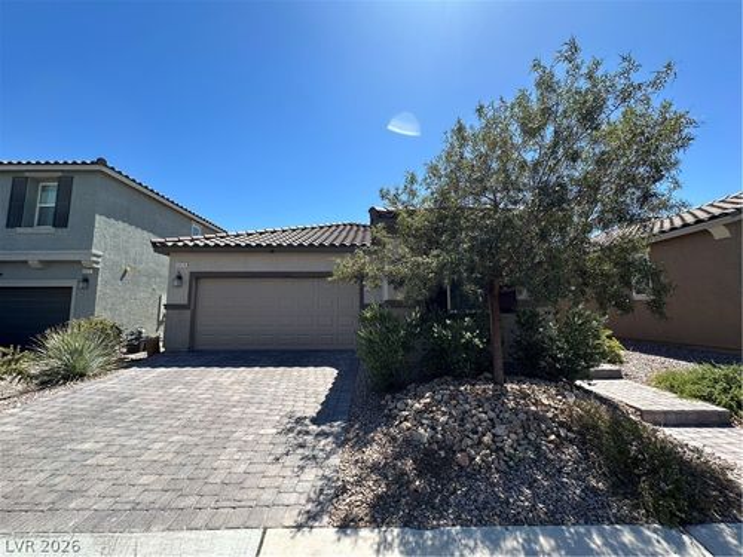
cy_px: 278
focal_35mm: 14
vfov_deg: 85.7
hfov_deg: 102.1
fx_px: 300
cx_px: 372
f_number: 2.2
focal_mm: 2.22
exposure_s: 1/1062
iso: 40
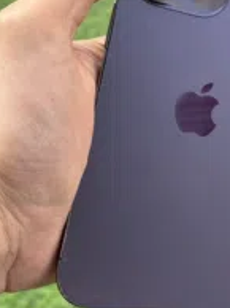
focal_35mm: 99
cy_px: 137
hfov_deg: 14.8
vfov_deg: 19.9
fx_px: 879
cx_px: 192
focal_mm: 6.76
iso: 80
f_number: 1.78
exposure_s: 1/379
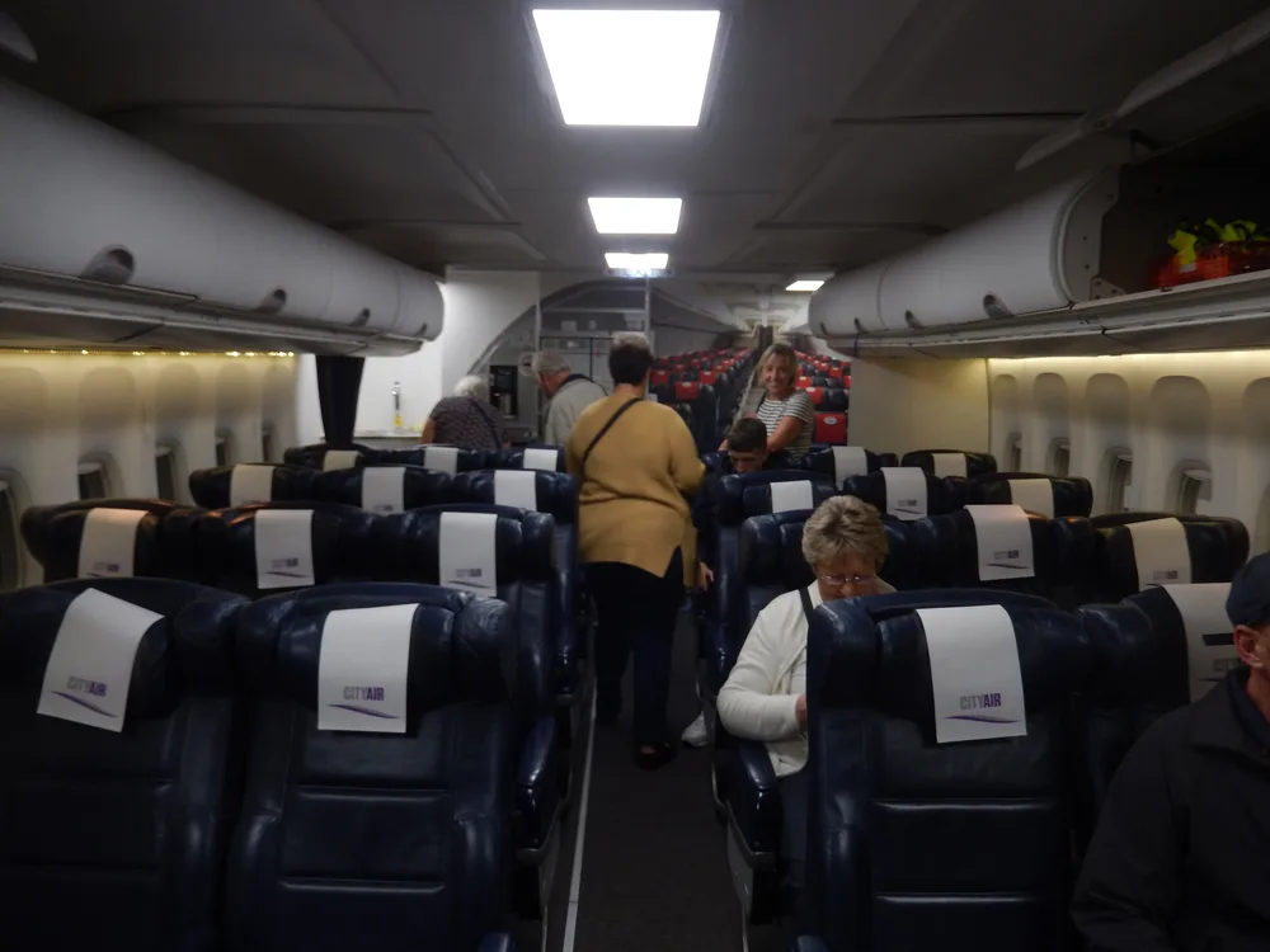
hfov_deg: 69.4
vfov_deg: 54.9
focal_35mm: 25
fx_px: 917
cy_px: 476
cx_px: 635
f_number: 3.4
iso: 125
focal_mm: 4.5
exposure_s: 1/30
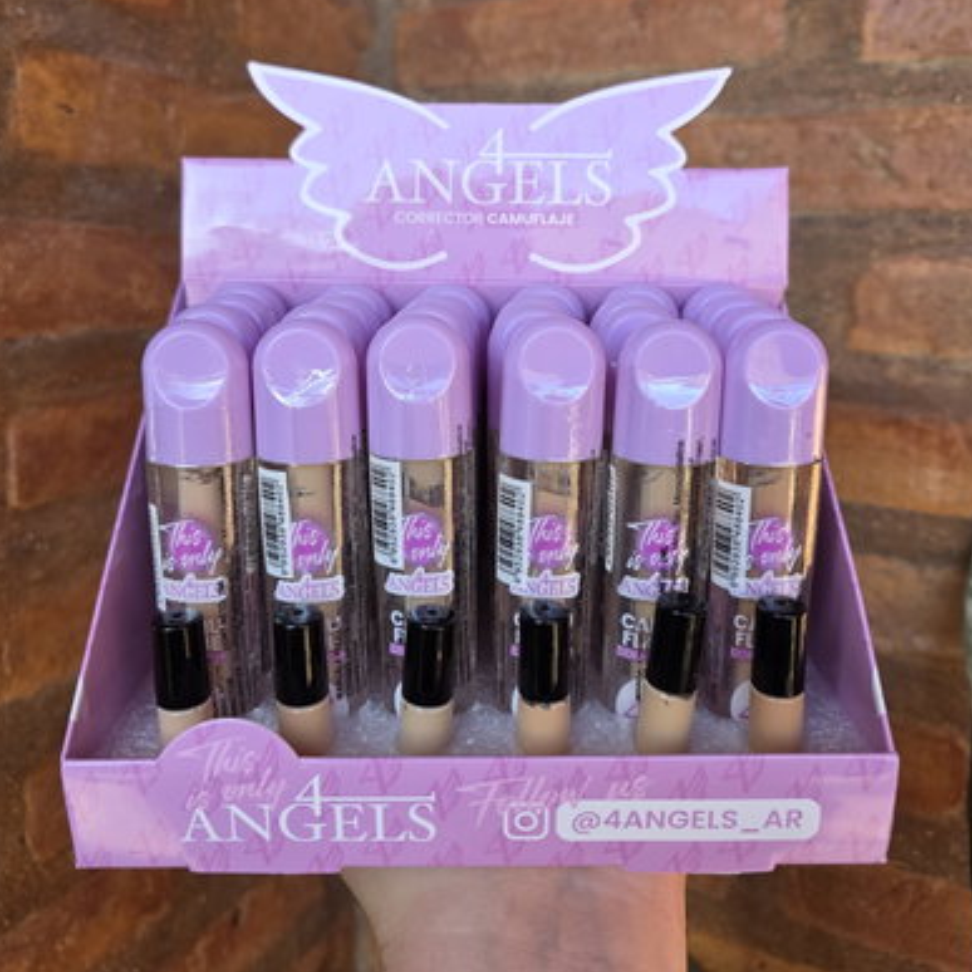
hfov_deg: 57.3
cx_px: 487
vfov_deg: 56.5
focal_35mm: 28
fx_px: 890
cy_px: 355
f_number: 1.7
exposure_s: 1/180
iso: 40
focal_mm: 6.3
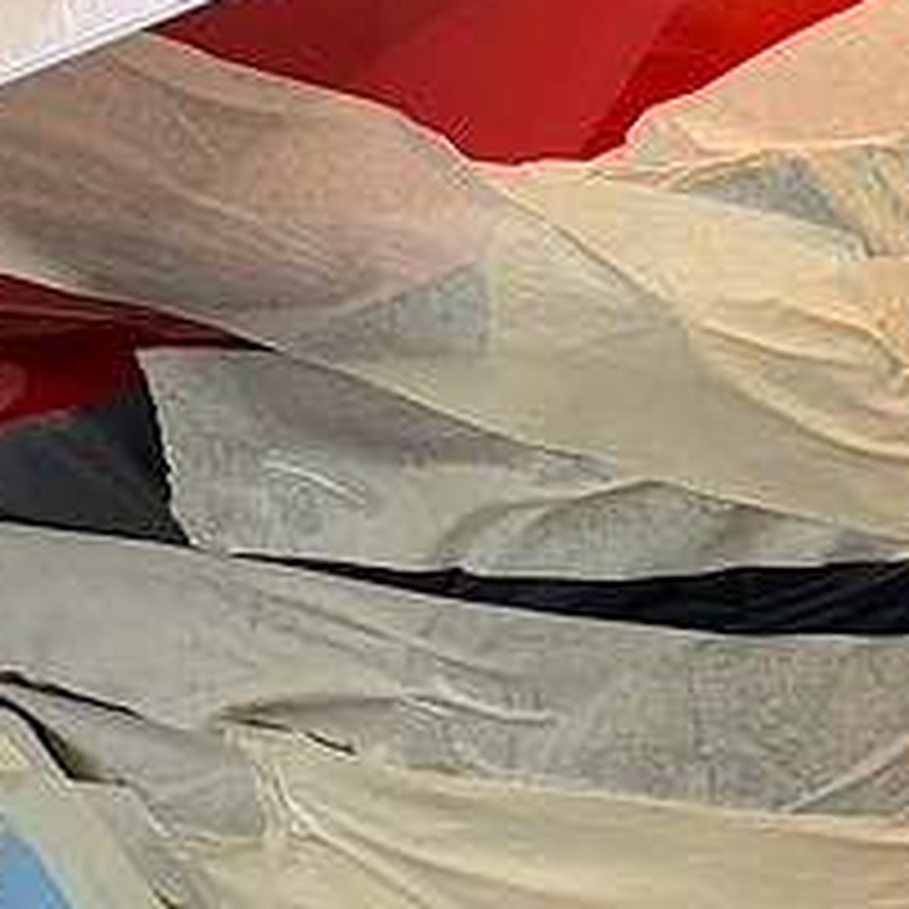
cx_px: 698
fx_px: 1961
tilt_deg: -50.0
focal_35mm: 66
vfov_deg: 25.0
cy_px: 880
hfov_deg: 25.7
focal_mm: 4.25
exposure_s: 1/50
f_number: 1.8
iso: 125
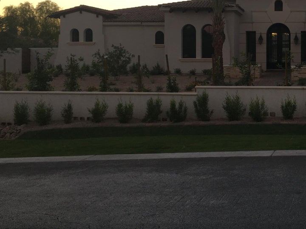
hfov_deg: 33.3
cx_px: 270
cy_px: 59
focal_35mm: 55
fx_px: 486
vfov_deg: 26.2
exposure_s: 1/120
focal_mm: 4.15
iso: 32
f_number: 2.2
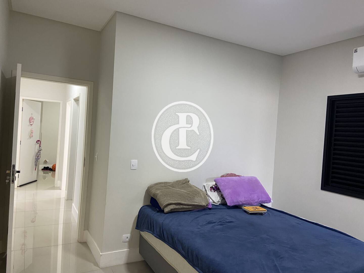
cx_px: 182
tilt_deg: +0.0
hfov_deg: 67.3
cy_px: 136
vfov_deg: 53.1
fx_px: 273
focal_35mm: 26
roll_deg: -4.3
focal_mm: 4.25
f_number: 1.8
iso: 160
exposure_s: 1/60
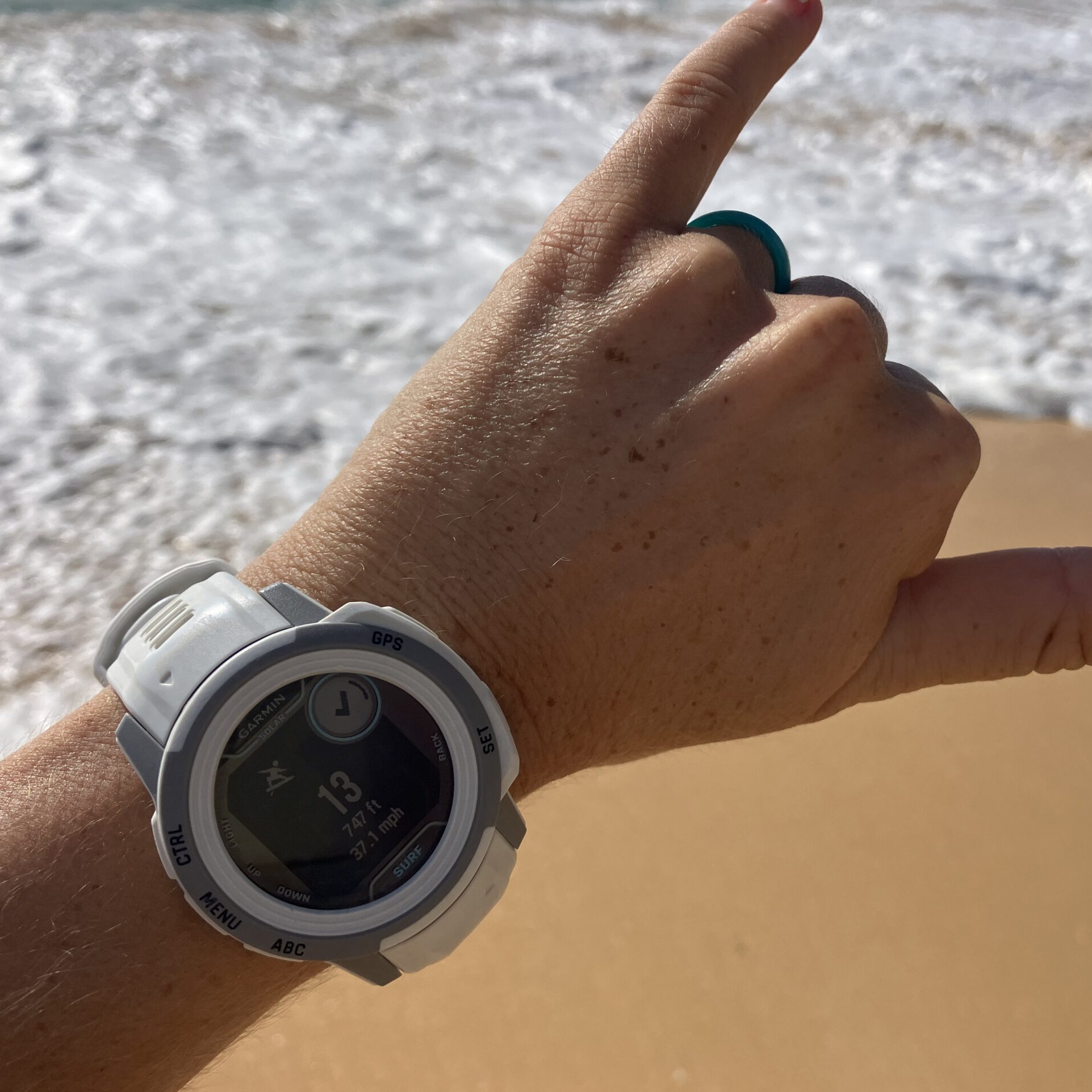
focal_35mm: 35
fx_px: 1249
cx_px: 660
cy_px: 534
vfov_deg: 47.2
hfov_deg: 46.9
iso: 32
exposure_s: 1/6098
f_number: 1.8
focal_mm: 3.99
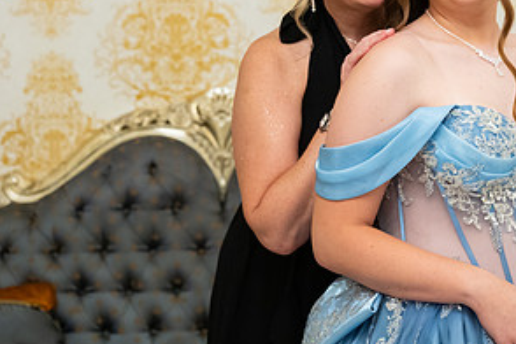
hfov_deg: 21.6
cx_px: 342
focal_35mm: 94
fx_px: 1347
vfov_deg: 14.5
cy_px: 94
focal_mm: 46
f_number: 3.2
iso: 2500
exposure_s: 1/200
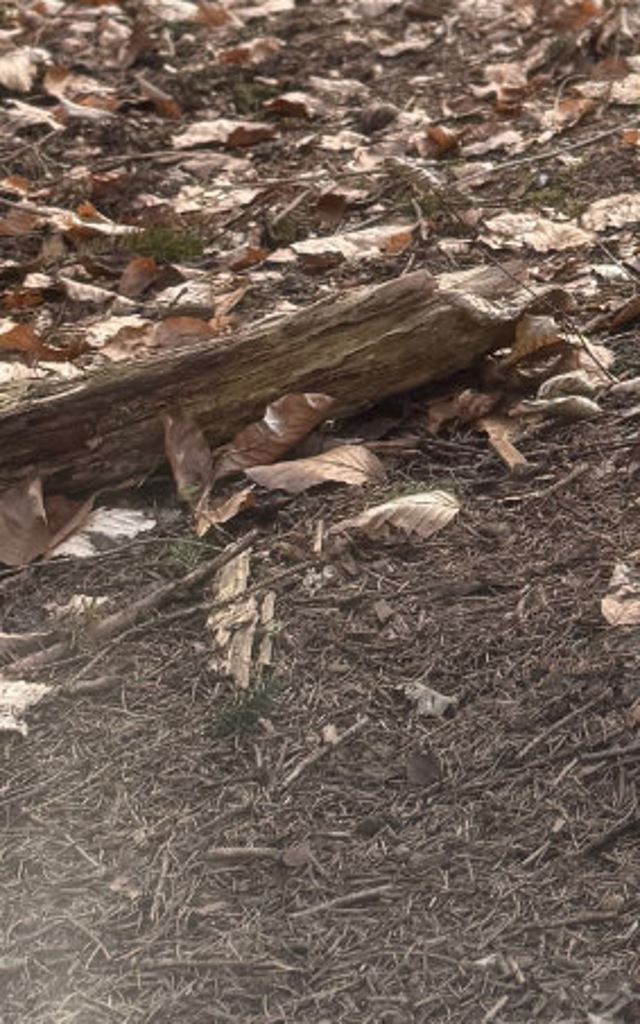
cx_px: 911
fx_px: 2820
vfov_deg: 18.6
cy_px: -423
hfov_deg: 12.4
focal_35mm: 101
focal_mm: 6.8
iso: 100
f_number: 1.8
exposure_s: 1/290
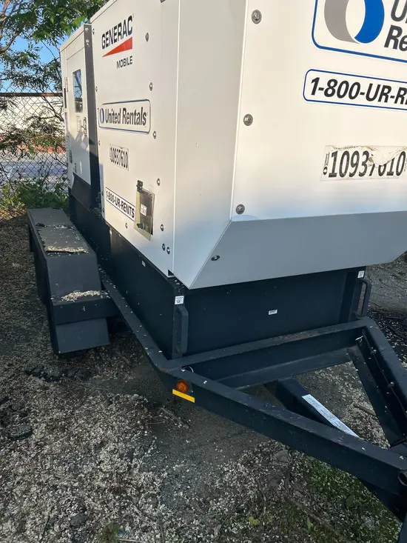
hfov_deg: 53.1
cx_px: 204
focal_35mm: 26
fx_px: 407
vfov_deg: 67.3
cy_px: 272
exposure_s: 1/2762
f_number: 1.5
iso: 50
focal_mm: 5.7
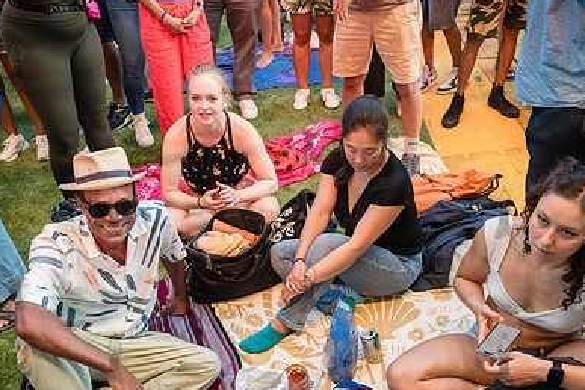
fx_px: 585
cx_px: 308
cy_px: 285
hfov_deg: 53.1
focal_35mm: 36
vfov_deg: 36.2
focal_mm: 24
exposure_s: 1/320
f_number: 4
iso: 2000
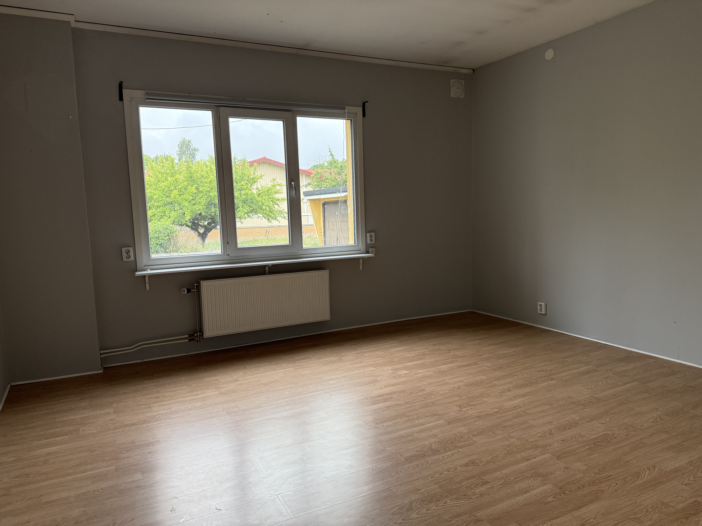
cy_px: 263
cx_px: 351
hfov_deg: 71.6
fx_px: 487
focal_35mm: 24
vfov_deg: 56.8
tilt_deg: -6.6
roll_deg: +1.6
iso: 200
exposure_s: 1/243
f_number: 1.78
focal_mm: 6.76
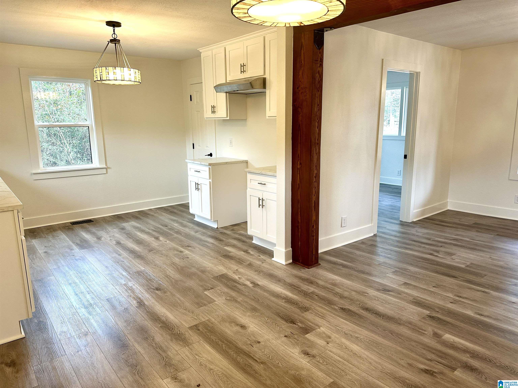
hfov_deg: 71.6
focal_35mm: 24
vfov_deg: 56.8
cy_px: 194
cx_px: 259
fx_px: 359
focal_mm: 6.86
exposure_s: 1/60
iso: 125
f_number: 1.78
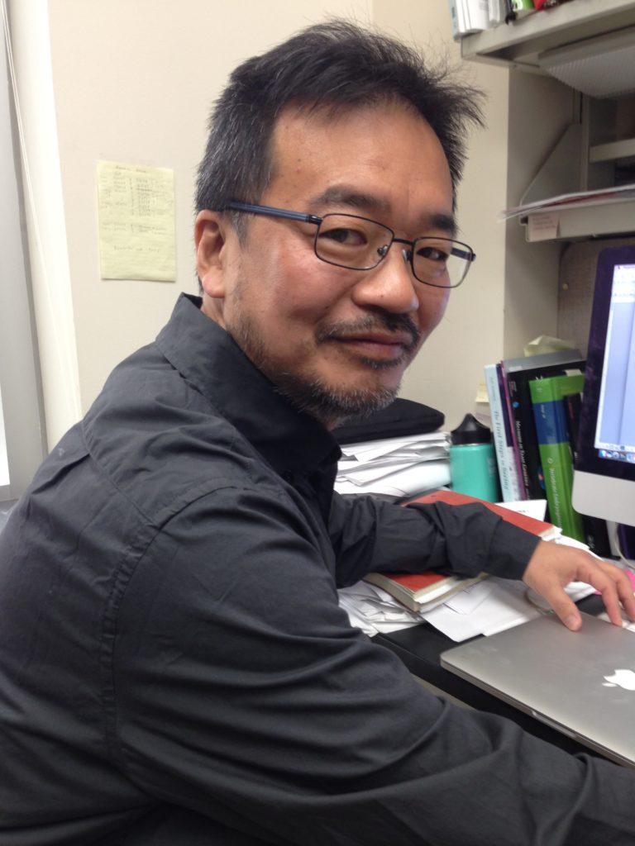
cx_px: 318
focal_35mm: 33
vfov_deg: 55.4
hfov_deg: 42.9
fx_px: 807
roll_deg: +2.8
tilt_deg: -7.3
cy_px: 423
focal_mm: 4.12
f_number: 2.4
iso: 50
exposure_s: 1/20
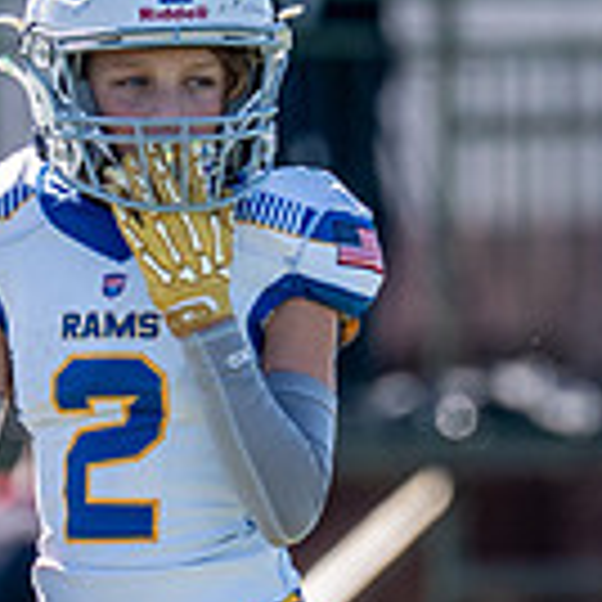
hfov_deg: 1.1
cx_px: 189
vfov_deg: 1.1
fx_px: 30182
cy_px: 381
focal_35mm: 1534
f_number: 2.8
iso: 200
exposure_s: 1/3200
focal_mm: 200
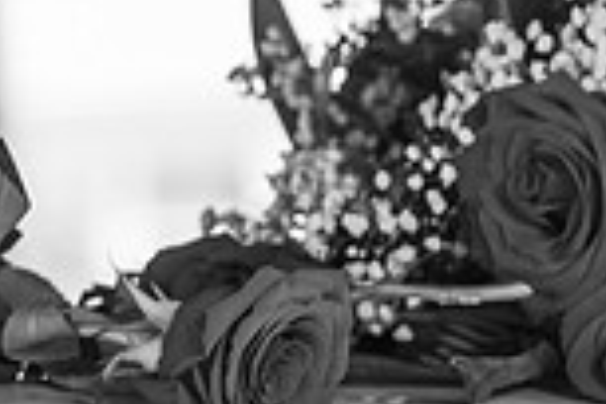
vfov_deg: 2.8
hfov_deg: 4.2
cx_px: 56
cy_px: 381
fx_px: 8332
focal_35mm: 495
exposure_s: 1/125
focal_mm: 105
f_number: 4
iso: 100
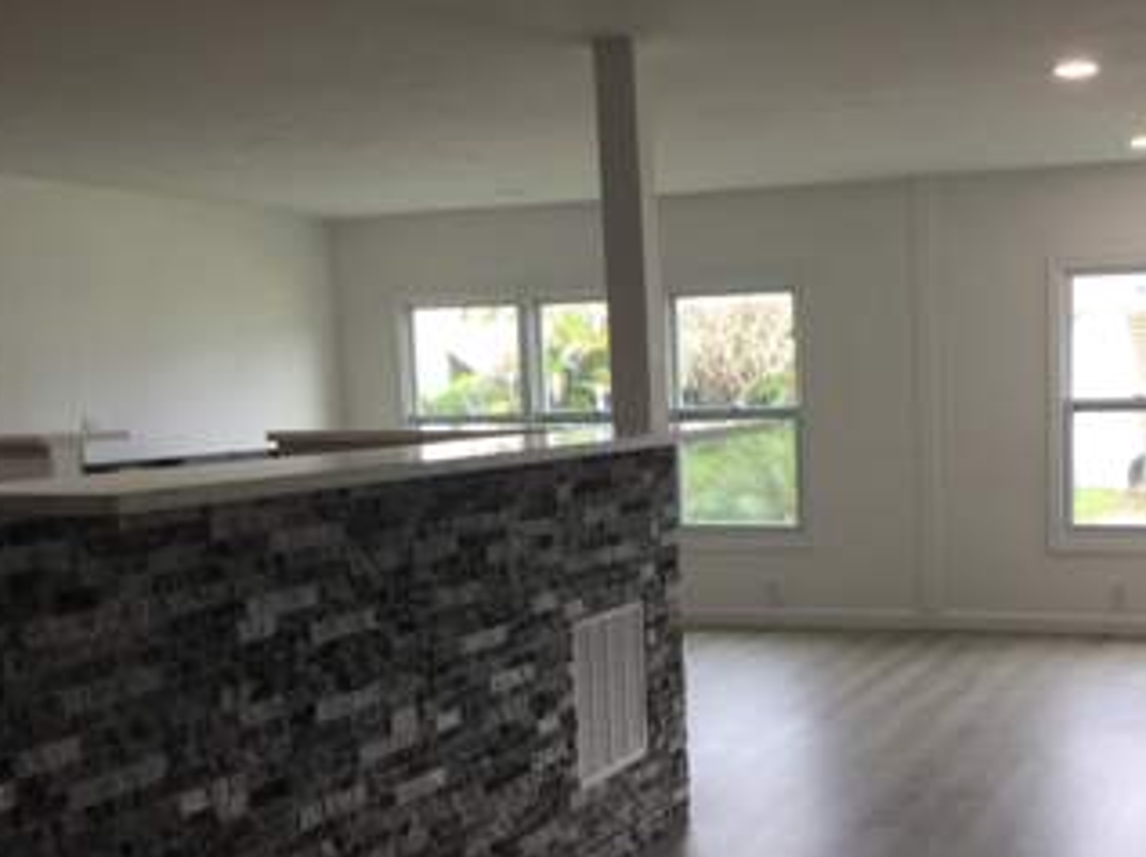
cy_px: 501
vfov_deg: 30.8
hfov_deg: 39.9
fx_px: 1554
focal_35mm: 47
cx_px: 784
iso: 25
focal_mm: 3.3
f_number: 2.4
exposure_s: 1/60
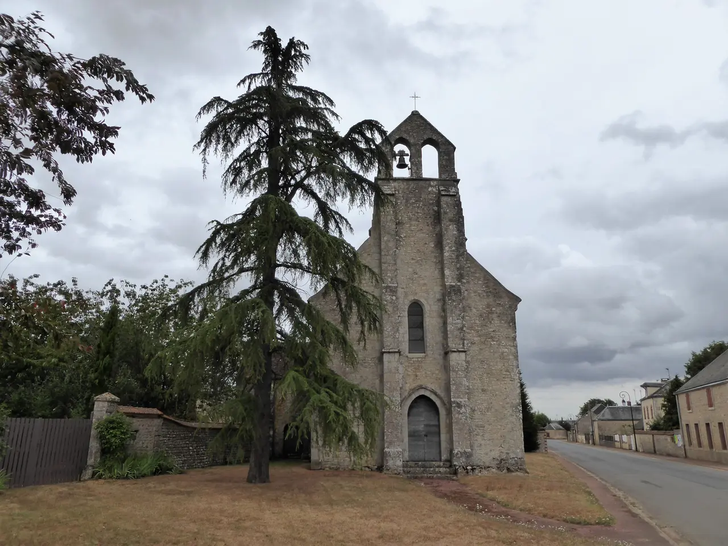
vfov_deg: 54.9
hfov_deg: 69.4
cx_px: 364
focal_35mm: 25
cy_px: 273
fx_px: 526
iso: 160
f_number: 4
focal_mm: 4.3
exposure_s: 1/800
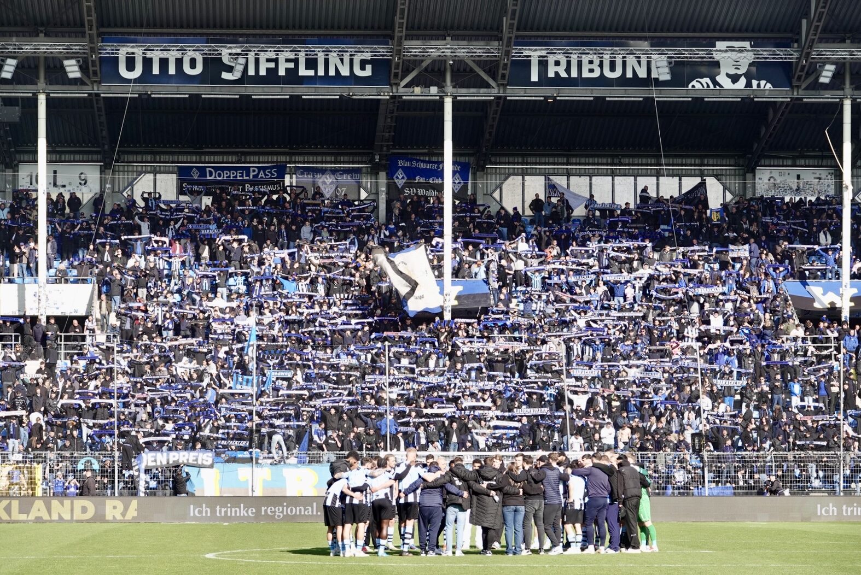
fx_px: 2944
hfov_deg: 16.6
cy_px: 288
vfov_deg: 11.2
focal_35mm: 123
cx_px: 430
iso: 100
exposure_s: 1/400
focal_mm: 44.93
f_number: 4
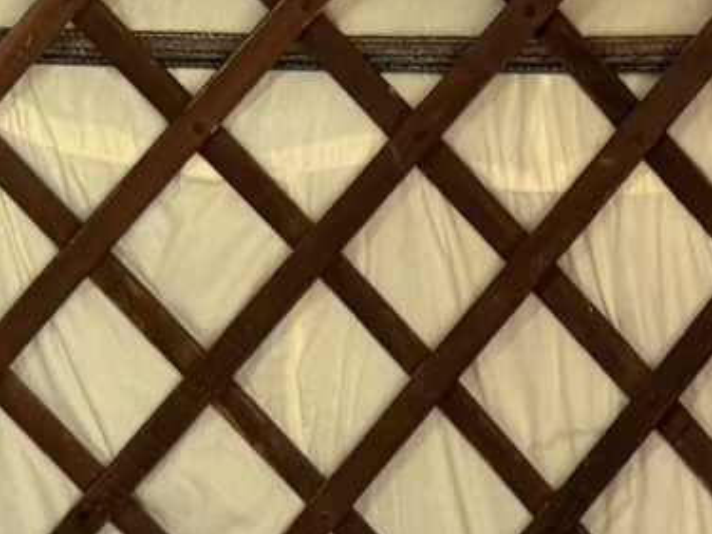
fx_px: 2632
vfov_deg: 10.6
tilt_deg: -14.3
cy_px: 1085
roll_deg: -2.7
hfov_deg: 14.6
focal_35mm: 128
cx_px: 985
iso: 200
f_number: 1.78
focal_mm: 6.76
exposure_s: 1/75
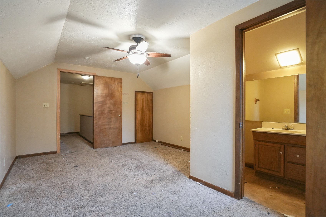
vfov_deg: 70.4
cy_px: 108
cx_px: 163
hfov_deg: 93.3
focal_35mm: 17
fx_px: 154
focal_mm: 17
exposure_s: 1/20
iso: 2000
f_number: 6.3
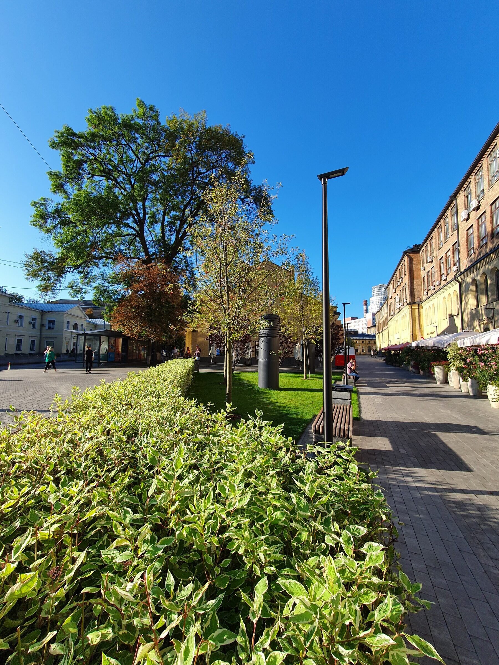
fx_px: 250
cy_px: 332
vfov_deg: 106.2
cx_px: 250
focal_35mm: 13
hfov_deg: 89.9
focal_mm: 1.8
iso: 50
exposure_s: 1/564
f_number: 2.2
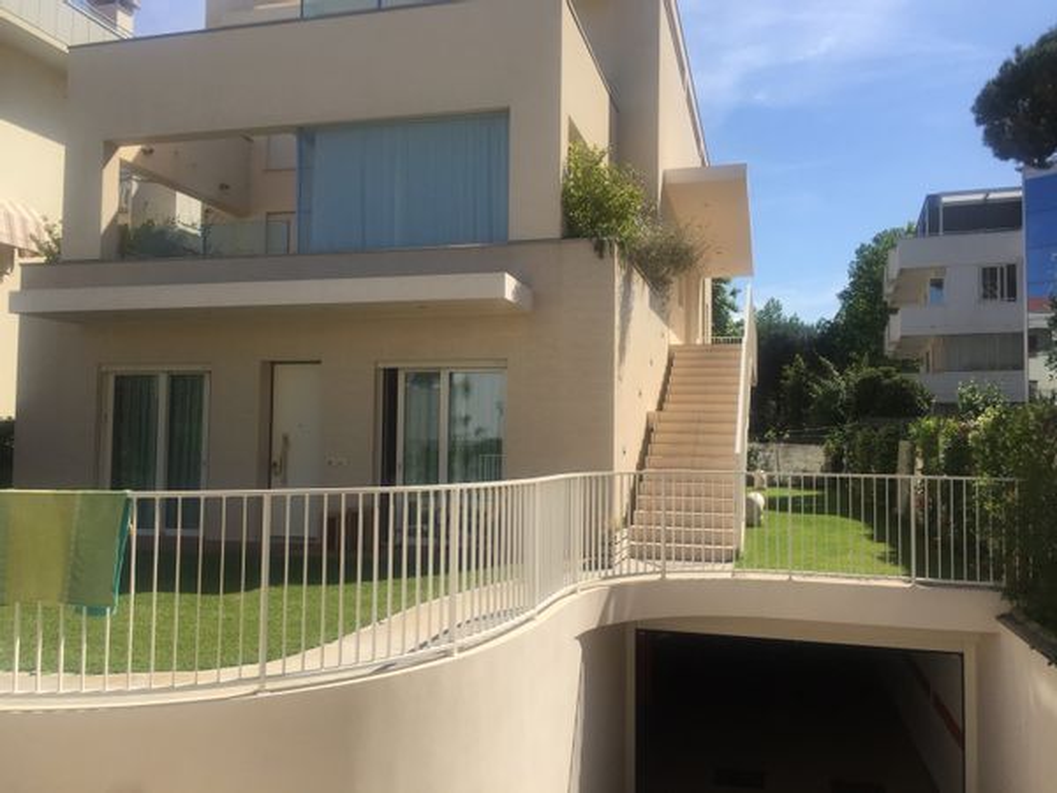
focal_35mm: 29
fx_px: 886
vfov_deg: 48.2
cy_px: 396
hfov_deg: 61.7
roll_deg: -1.3
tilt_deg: +5.2
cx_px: 528
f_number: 2.2
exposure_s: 1/2639
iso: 32
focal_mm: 4.15
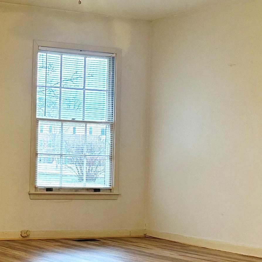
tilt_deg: +0.8
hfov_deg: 20.6
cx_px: -47
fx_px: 676
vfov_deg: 21.9
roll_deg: -1.5
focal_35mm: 79
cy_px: 157
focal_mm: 5.7
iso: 125
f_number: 1.5
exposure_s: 1/120
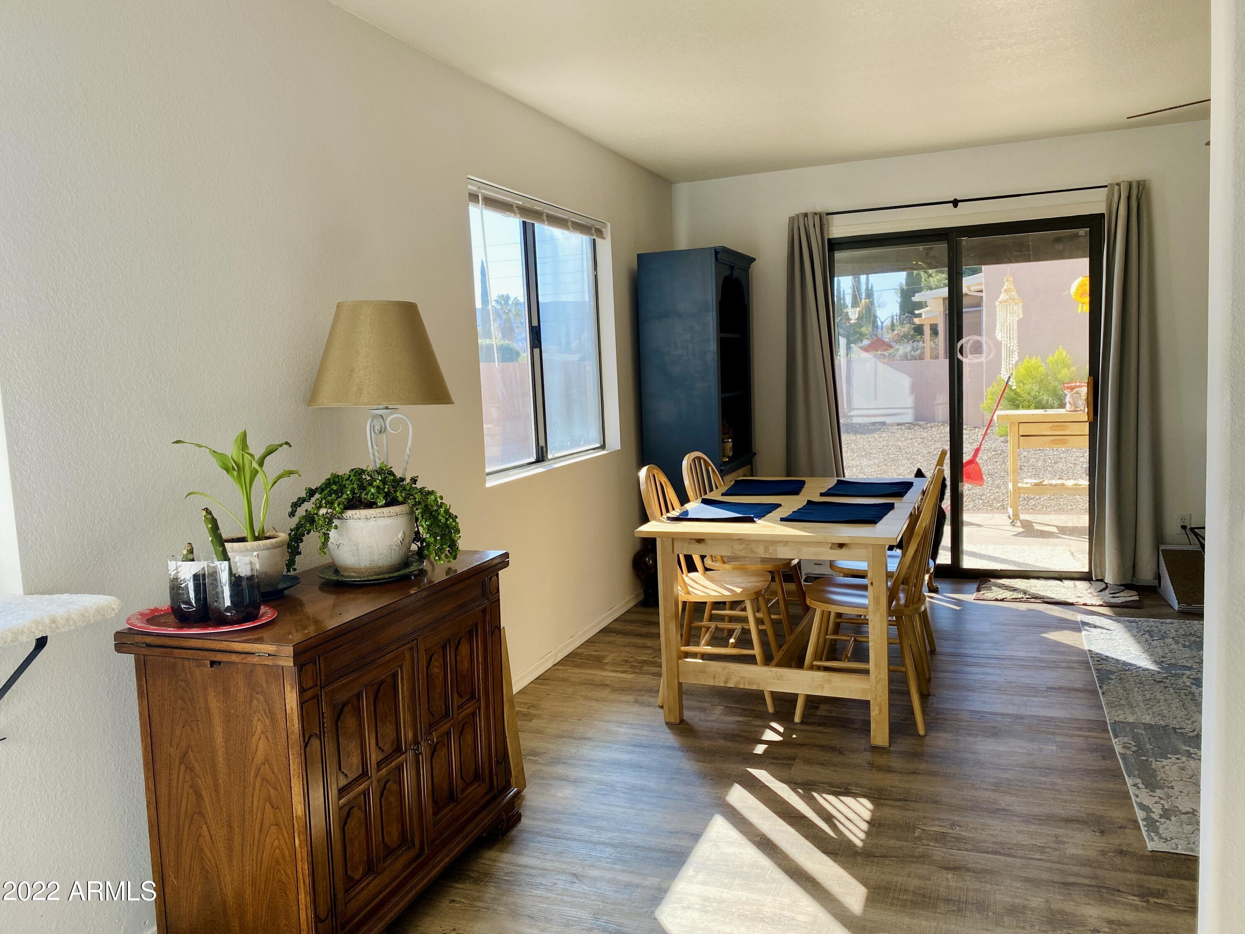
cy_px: 467
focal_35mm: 26
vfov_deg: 53.1
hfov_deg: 67.3
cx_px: 622
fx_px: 935
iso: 32
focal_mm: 4.25
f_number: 1.8
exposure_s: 1/307
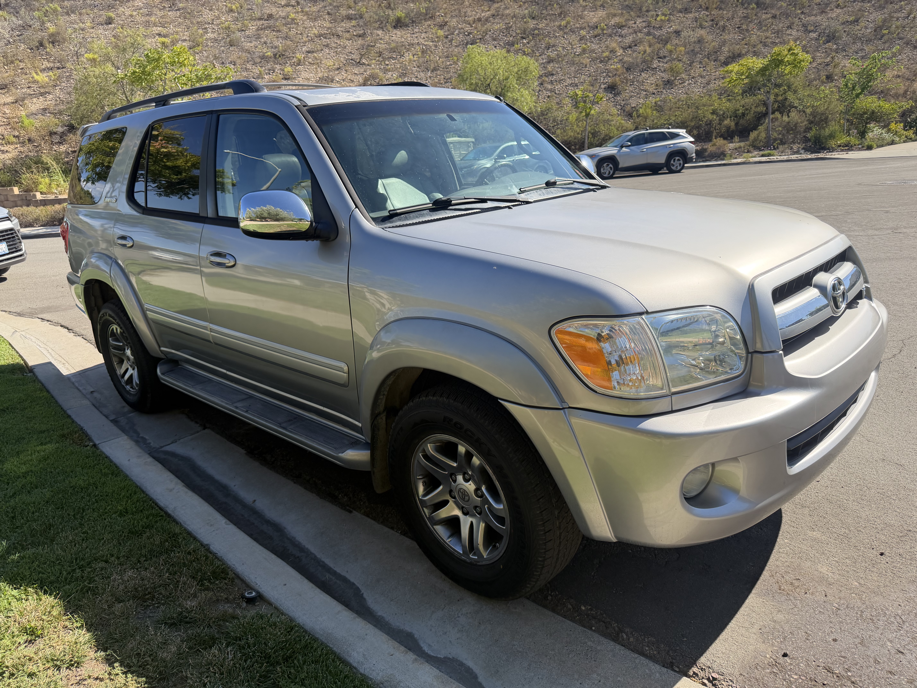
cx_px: 458
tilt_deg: -16.9
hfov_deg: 71.6
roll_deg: +4.7
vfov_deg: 56.8
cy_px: 344
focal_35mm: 24
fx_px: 636
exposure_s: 1/3021
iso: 100
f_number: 1.78
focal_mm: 6.76
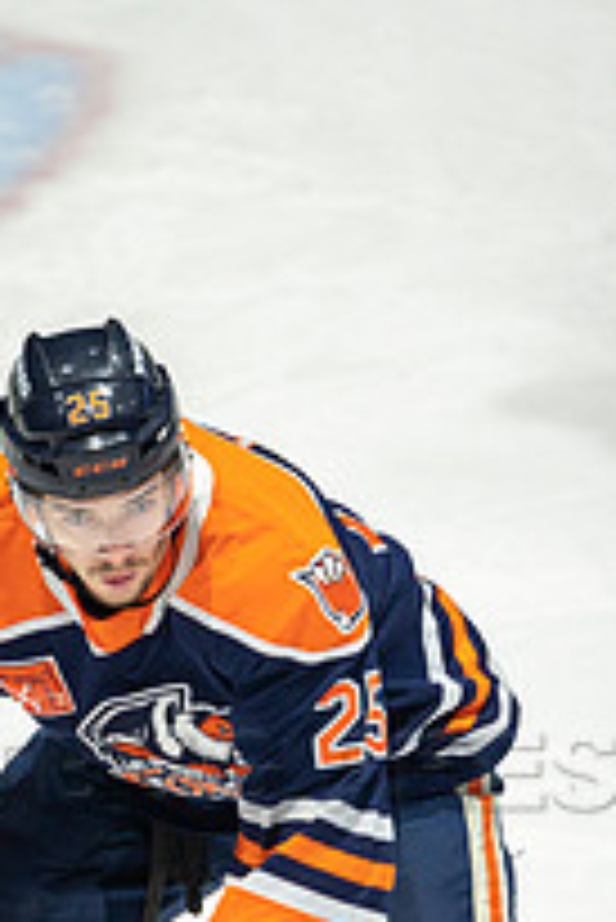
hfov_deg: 1.0
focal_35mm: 1318
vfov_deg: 1.6
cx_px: 166
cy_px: 751
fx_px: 33769
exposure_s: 1/640
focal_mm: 600
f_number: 4
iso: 1600
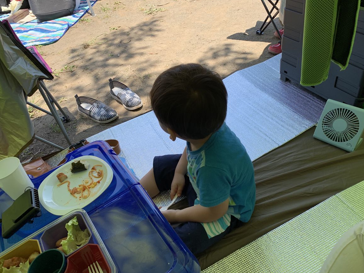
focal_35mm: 27
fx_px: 284
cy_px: 134
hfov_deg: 65.3
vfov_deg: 51.4
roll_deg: +14.4
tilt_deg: -42.3
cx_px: 184
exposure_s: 1/701
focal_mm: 4.25
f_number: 1.8
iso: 25
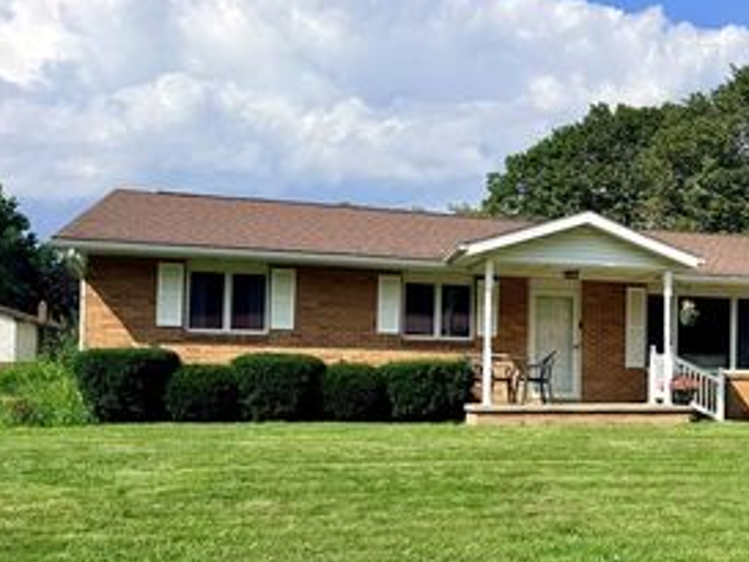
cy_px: 358
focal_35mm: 44
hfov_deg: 40.1
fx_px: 952
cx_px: 658
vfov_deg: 32.7
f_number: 1.78
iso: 80
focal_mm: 6.76
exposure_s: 1/6711
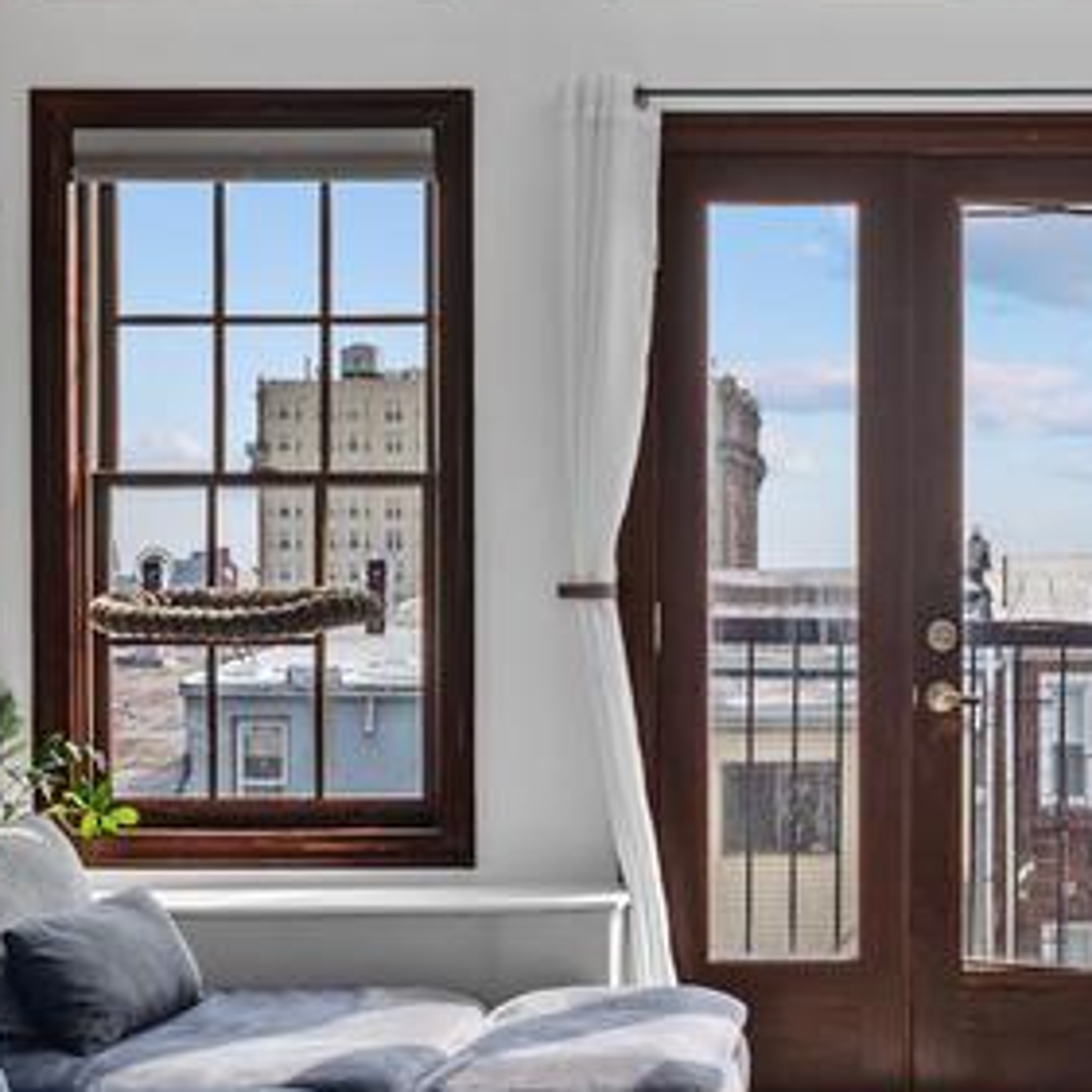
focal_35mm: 61
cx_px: 944
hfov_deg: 27.3
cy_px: 633
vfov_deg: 28.1
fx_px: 2177
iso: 100
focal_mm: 14
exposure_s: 1/6
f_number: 8
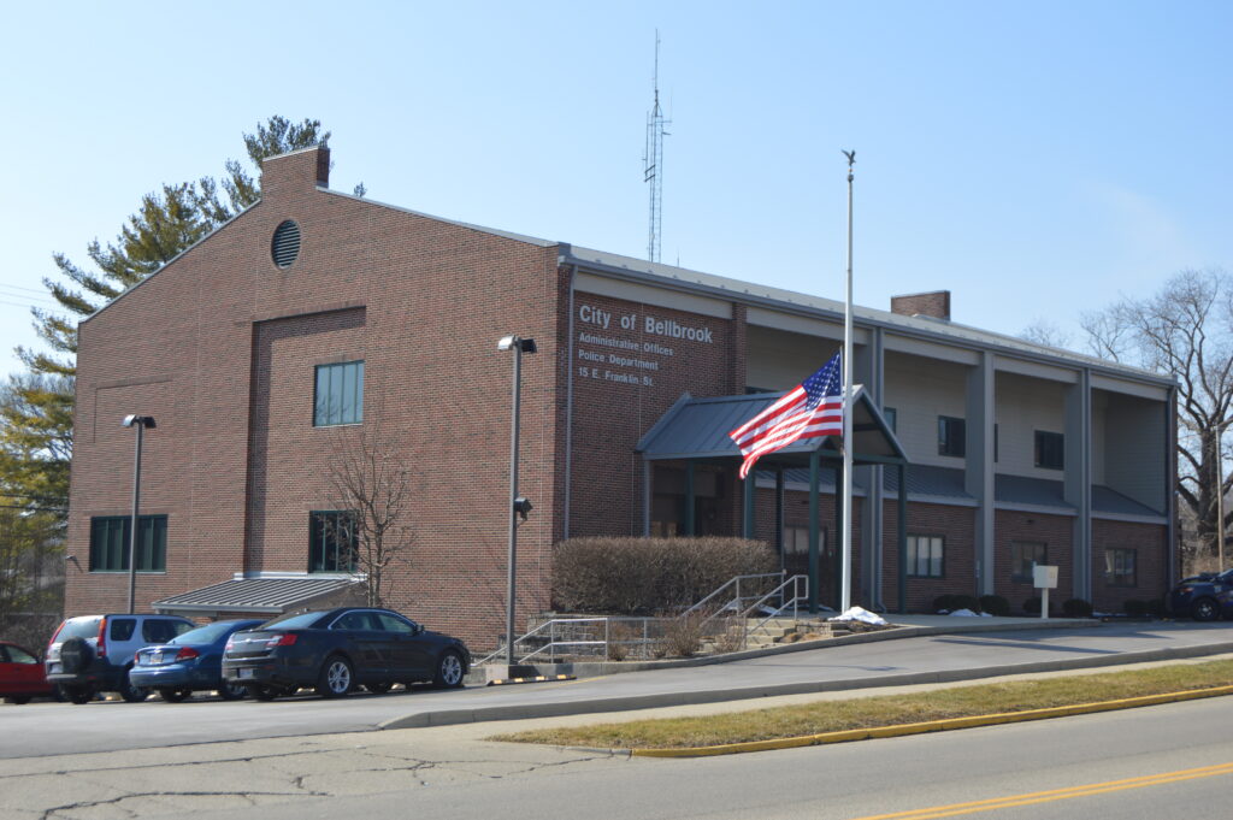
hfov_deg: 35.1
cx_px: 616
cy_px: 410
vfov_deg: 23.7
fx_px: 1951
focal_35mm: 57
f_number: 8
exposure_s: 1/250
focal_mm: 38
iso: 100
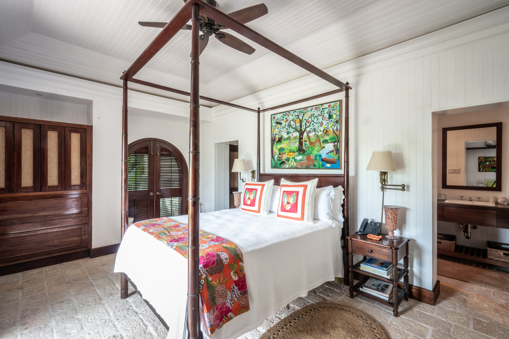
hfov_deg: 96.7
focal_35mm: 16
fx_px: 226
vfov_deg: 73.7
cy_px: 170
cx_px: 254
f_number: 22
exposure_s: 3
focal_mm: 16
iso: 1250
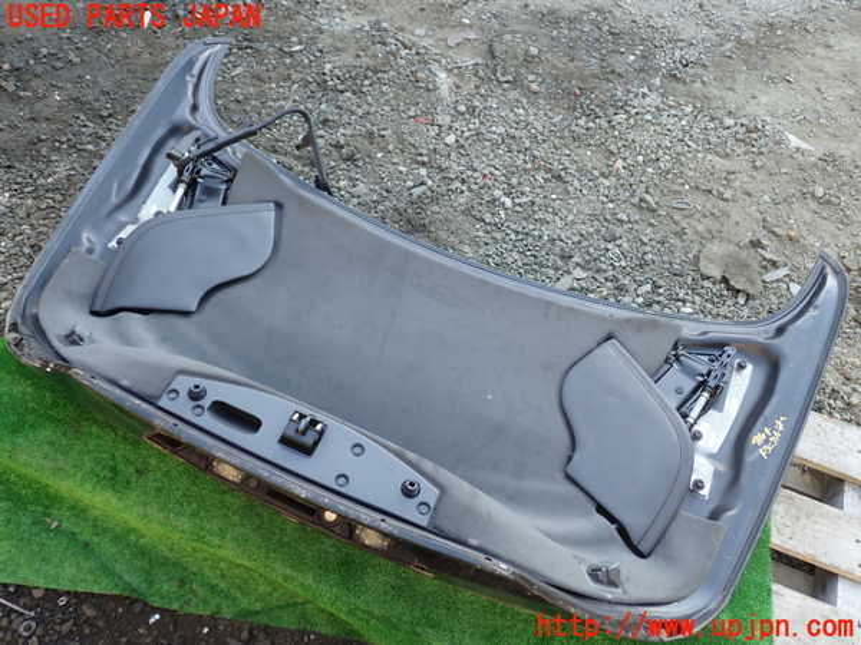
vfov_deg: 46.8
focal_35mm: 30
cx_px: 430
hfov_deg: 60.0
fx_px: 746
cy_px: 322
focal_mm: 5.4
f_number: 2.3
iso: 100
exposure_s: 1/100
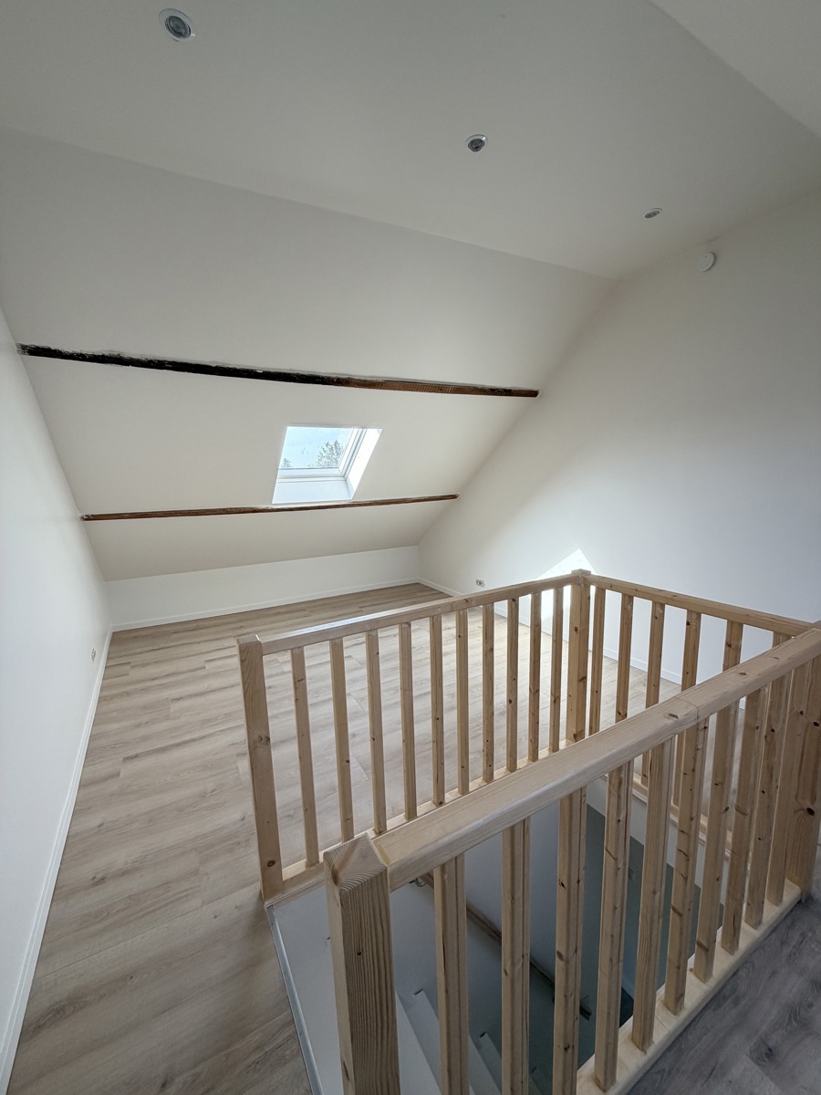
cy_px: 548
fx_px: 443
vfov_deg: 102.1
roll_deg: +1.2
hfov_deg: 85.7
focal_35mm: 14
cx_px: 410
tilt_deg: -8.0
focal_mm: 2.22
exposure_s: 1/121
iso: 64
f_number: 2.2
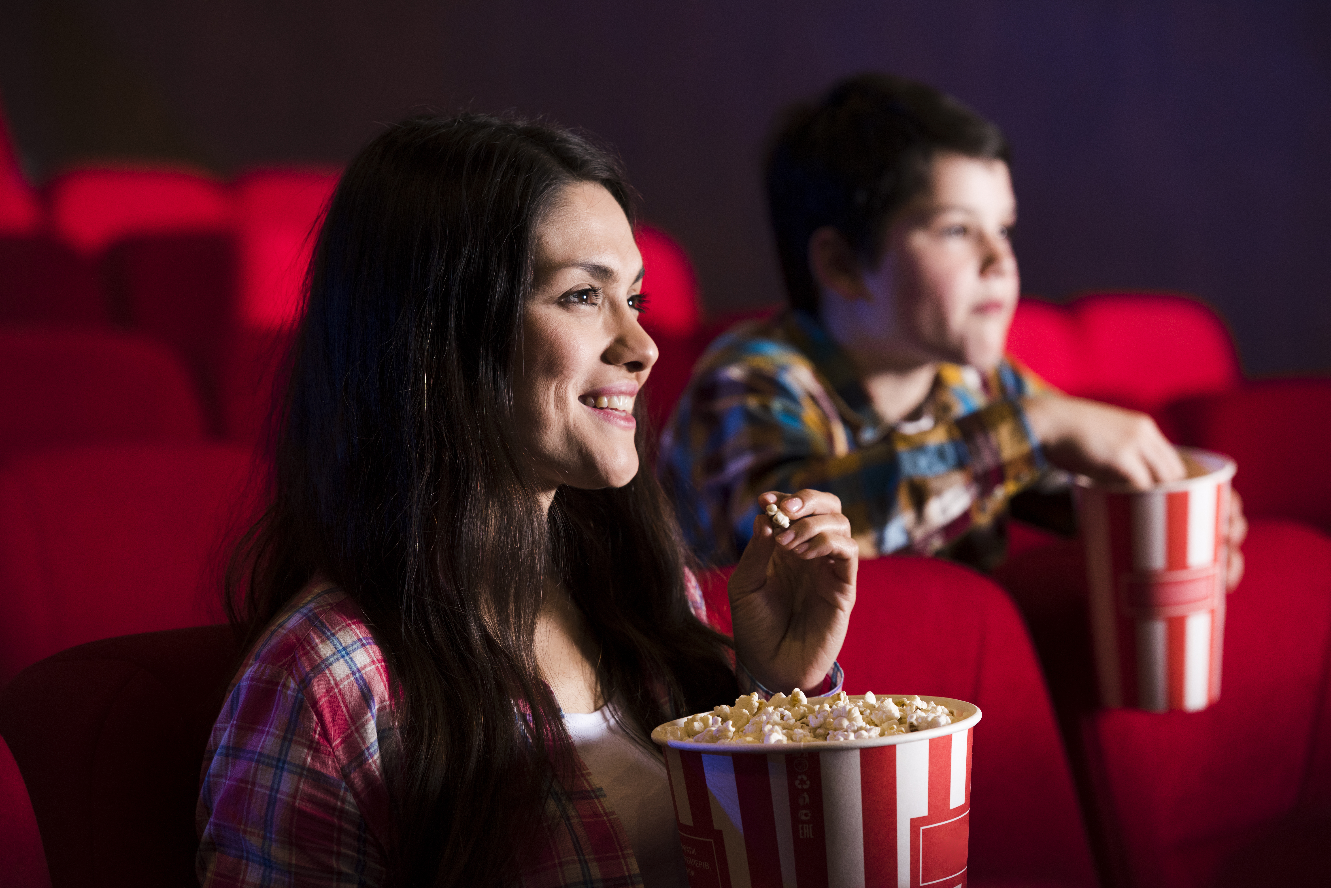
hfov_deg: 14.6
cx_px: 666
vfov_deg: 9.8
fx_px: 5177
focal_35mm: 140
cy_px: 444
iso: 500
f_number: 4.5
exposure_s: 1/160
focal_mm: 140
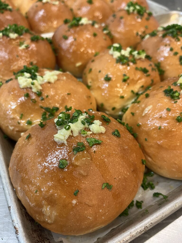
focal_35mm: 26
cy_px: 122
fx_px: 182
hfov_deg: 53.1
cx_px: 91
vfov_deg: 67.3
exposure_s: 1/41
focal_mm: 5.1
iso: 160
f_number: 1.6
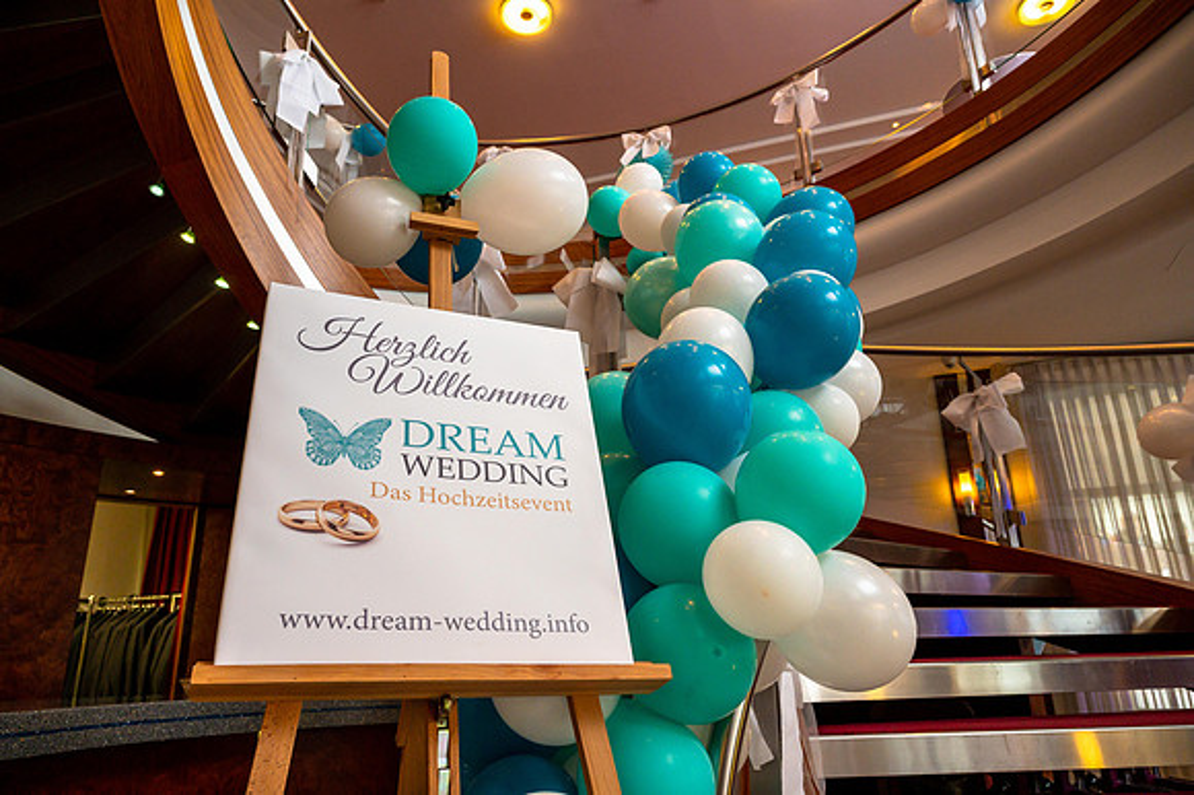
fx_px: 796
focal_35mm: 24
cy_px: 398
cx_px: 597
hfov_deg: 73.8
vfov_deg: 53.1
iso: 2000
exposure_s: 1/160
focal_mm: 24
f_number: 6.3
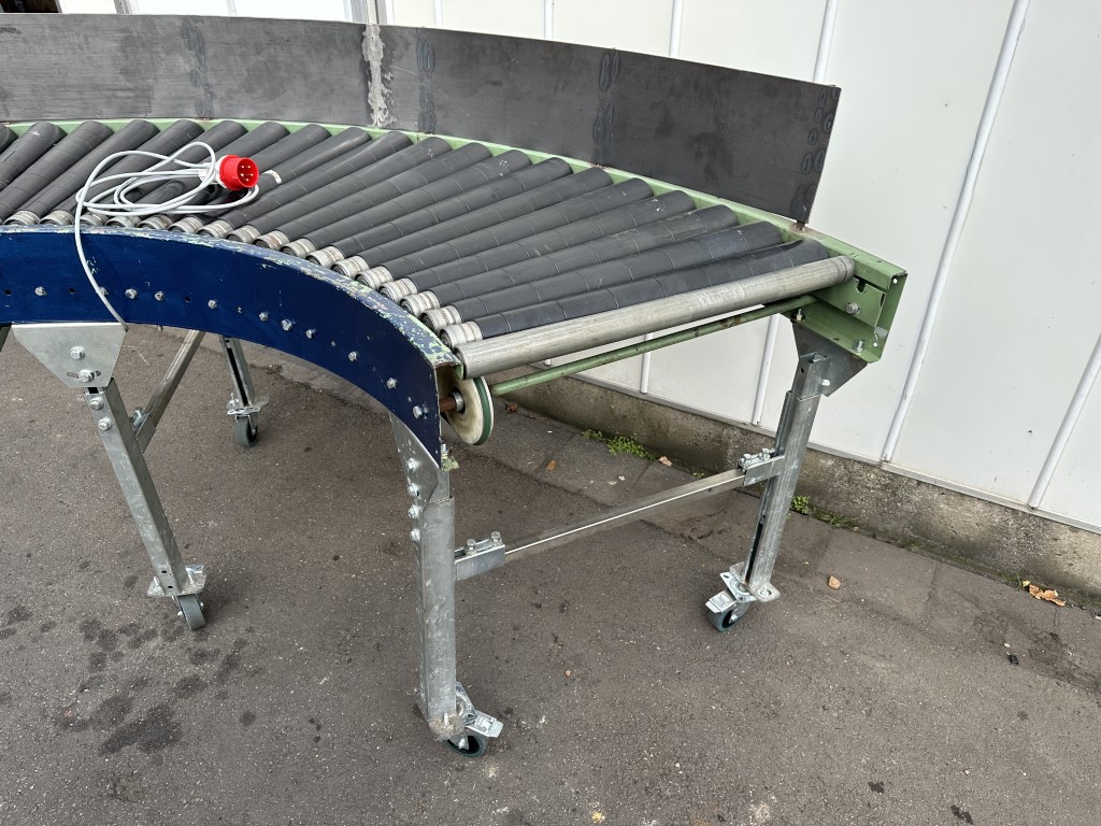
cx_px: 550
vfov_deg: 56.8
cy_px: 413
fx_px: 763
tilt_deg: -33.0
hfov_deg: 71.6
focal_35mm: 24
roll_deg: -0.8
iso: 80
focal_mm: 6.86
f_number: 1.78
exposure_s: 1/879
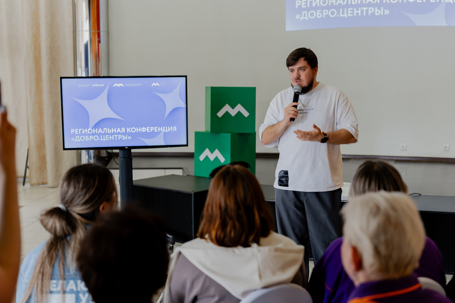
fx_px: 632
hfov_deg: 39.6
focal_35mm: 50
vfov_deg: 27.0
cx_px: 228
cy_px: 152
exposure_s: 1/160
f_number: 2.8
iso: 1000
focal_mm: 50
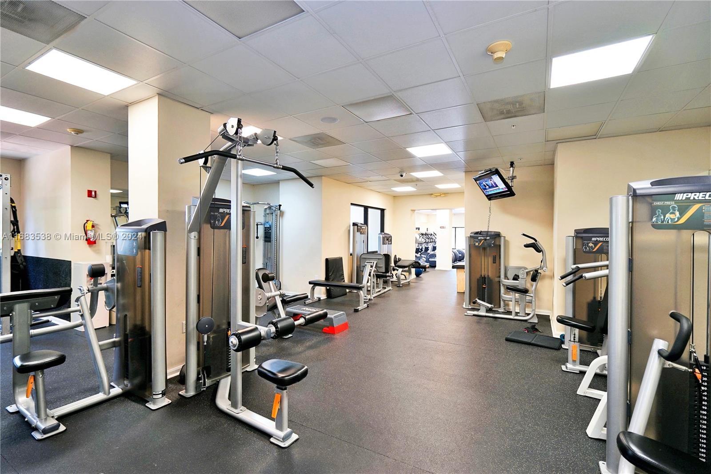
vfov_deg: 73.7
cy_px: 237
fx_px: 316
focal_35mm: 16
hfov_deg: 96.7
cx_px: 356
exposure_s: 1/20
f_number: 4
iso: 250
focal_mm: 16
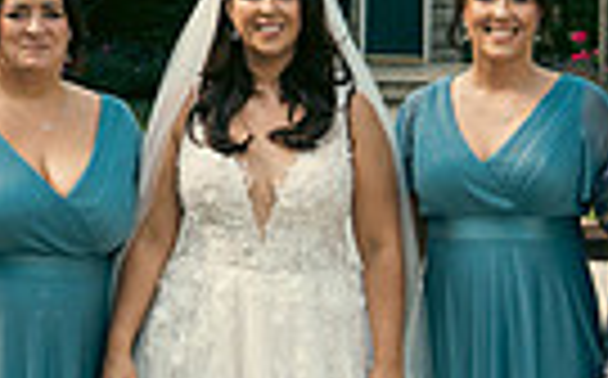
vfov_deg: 8.1
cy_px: 137
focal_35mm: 162
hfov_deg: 12.9
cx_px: 293
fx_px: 2681
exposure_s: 1/400
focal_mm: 37
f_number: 5.6
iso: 500
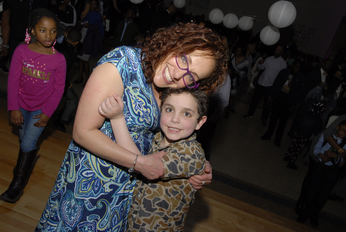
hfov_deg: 55.0
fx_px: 332
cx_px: 173
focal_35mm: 34
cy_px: 116
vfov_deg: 38.5
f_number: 11
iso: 500
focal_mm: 23
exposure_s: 1/80
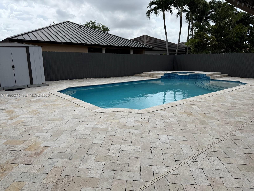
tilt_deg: -10.7
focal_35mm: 24
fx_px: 176
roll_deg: -0.2
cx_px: 127
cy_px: 96
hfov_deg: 71.6
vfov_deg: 56.8
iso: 80
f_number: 1.78
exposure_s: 1/6173
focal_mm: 6.76
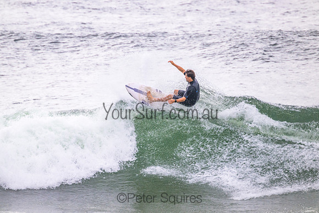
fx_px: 7090
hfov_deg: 2.6
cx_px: 160
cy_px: 106
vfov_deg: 1.7
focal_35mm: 800
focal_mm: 800
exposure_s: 1/2000
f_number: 11
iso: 2000
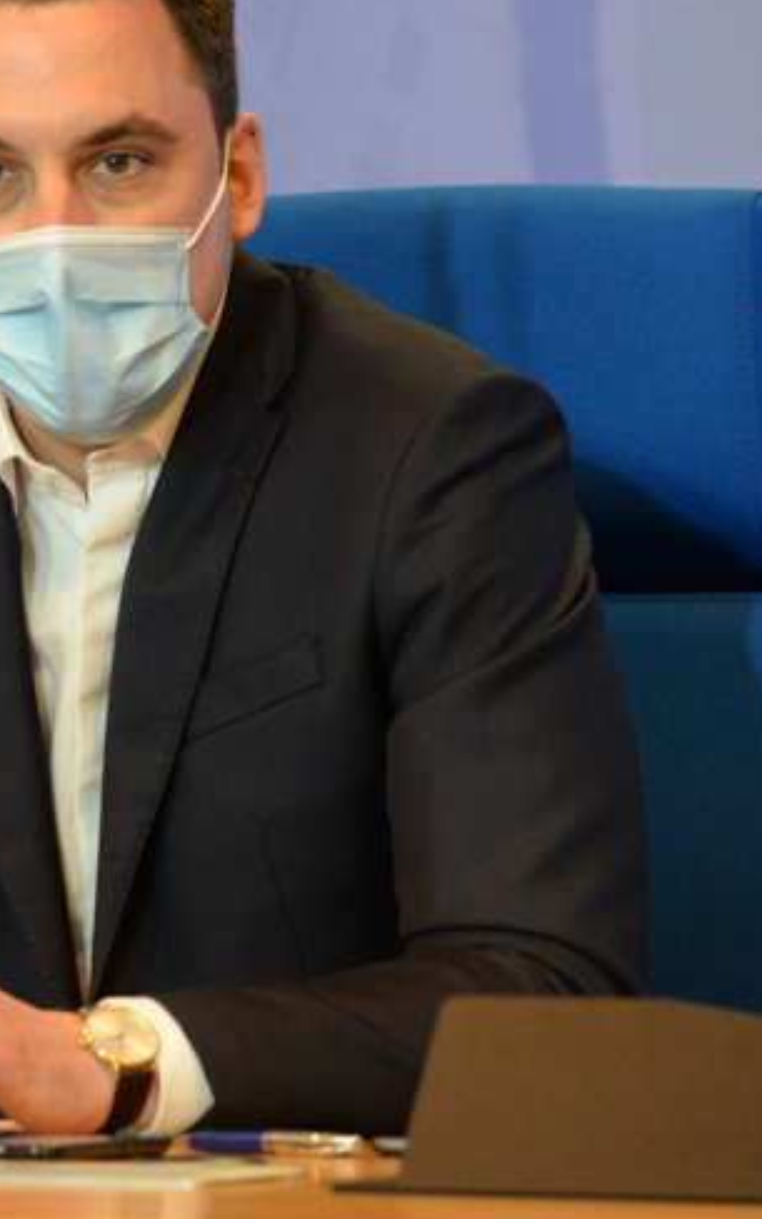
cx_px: -265
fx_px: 12792
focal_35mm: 385
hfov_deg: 3.4
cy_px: 447
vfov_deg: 5.5
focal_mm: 180
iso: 4000
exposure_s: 1/125
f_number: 5
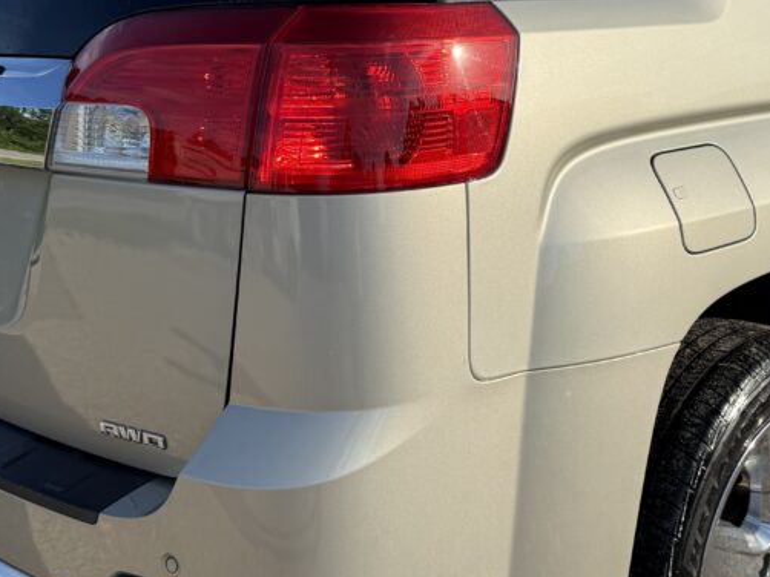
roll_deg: +0.2
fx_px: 1089
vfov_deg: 29.6
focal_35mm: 49
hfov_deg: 38.5
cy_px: 221
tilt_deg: -12.5
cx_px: 511
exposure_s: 1/5714
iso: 80
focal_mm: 6.76
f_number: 1.78
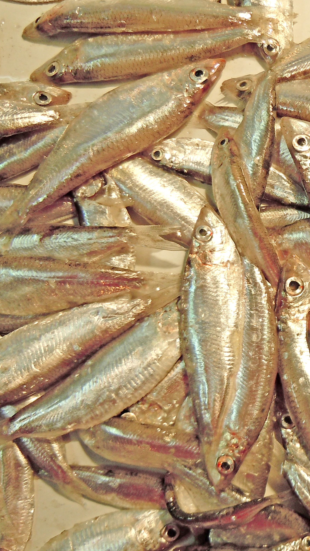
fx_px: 658
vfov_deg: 45.5
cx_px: 364
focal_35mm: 45
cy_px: 282
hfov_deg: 24.3
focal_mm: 5.4
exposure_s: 1/80
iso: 100
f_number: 3.5
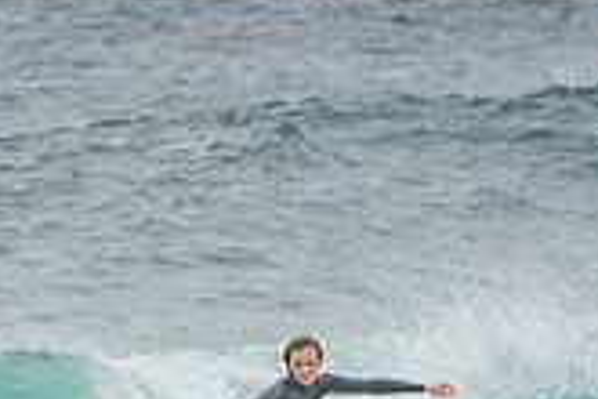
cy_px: 448
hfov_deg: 1.0
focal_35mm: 2062
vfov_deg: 0.7
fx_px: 34249
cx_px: 254
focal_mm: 390
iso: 200
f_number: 5.6
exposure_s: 1/1600
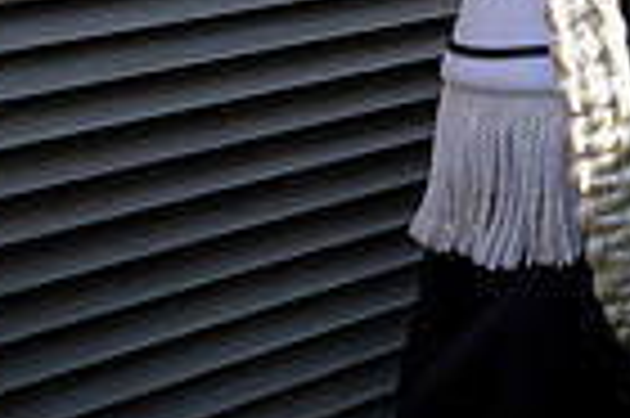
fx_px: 1014
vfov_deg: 17.7
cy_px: -380
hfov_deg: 21.1
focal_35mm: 58
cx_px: 1166
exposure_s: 1/500
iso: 320
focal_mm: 14
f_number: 4.5
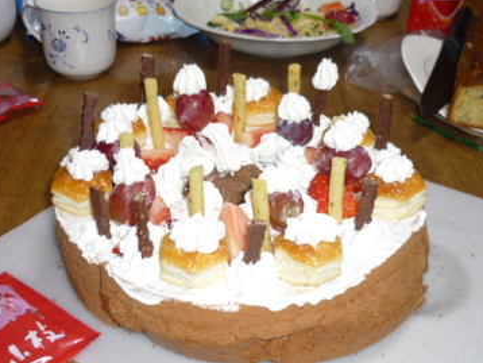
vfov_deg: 30.3
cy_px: 189
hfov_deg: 39.6
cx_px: 217
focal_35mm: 48
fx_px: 670
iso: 100
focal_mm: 5.5
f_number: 2.8
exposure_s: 1/30
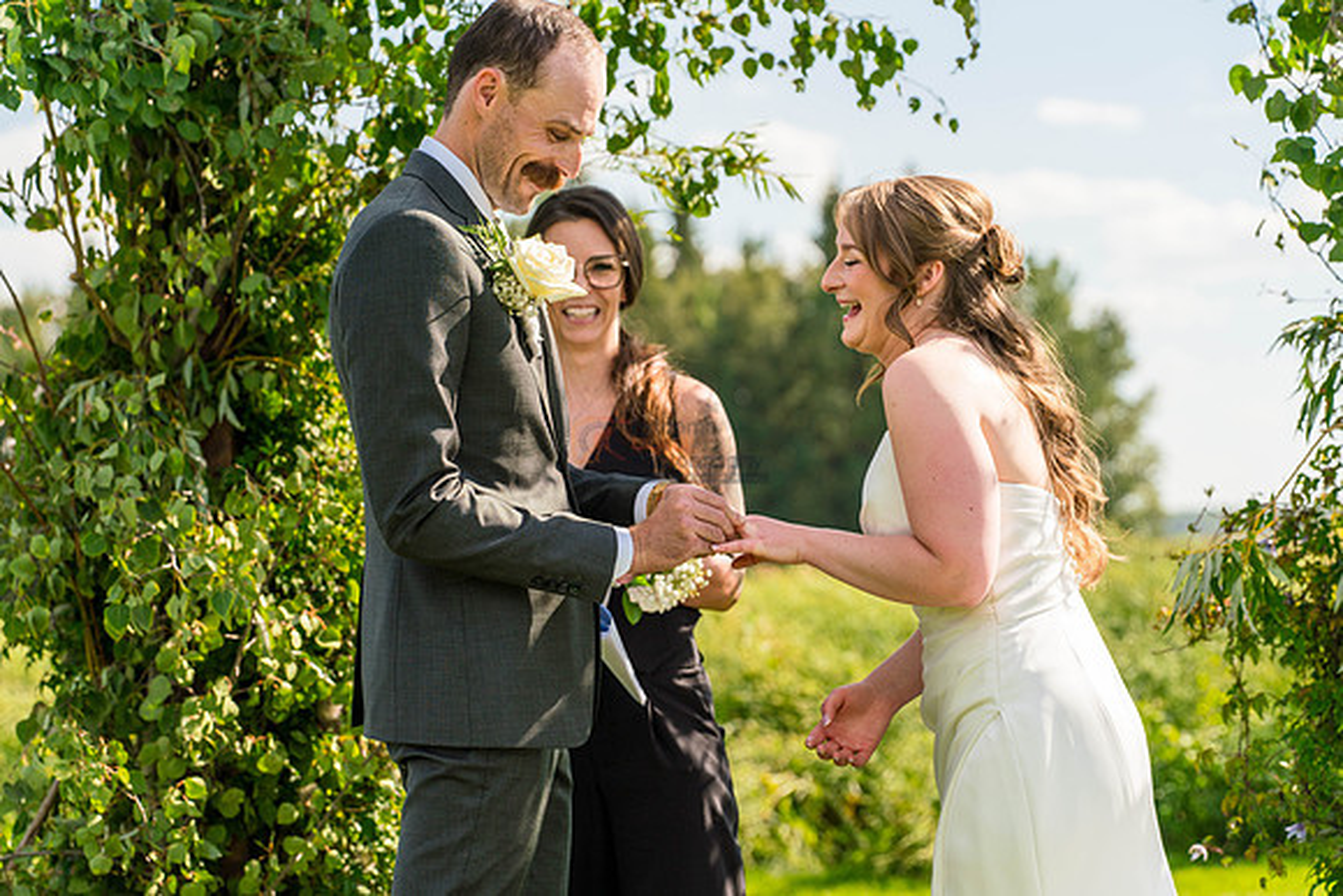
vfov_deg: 13.7
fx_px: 3731
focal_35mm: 100
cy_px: 448
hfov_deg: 20.4
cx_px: 672
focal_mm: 100
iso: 400
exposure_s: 1/1600
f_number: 4.5
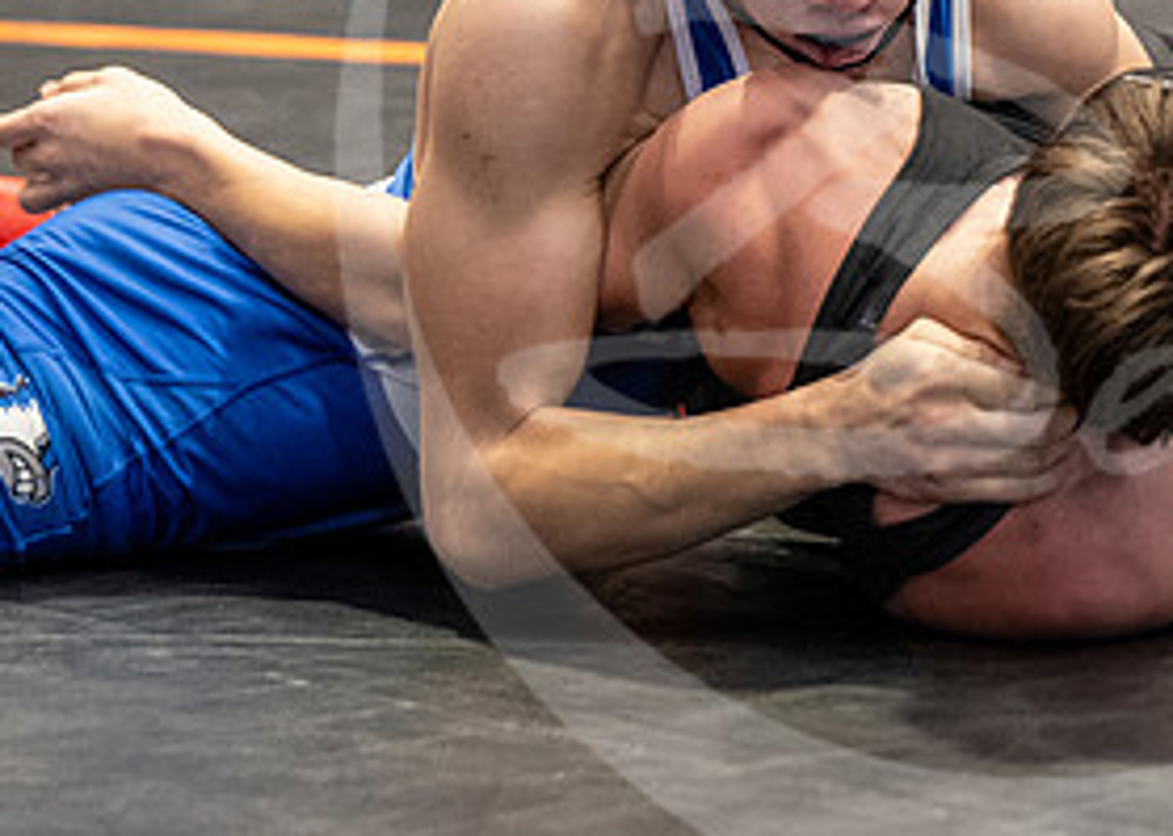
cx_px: 1248
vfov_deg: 1.9
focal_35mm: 761
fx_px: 25340
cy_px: 357
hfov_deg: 2.6
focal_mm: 200
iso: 3200
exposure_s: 1/1000
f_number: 2.8
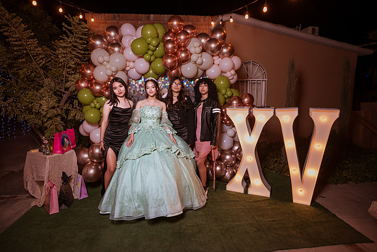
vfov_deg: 62.0
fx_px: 209
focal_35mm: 20
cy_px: 126
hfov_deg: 84.0
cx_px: 188
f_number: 4.5
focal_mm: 20
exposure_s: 1/100
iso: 1600
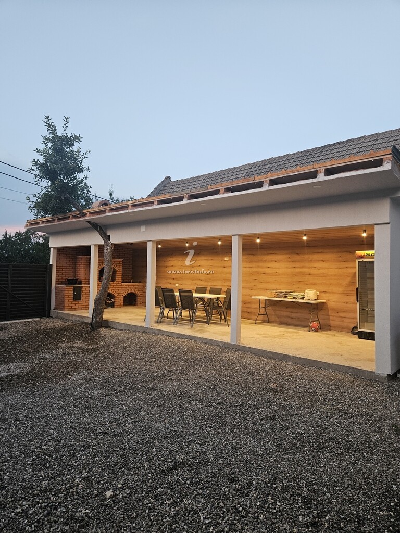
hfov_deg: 58.9
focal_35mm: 23
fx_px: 354
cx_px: 200
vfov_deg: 73.9
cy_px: 266
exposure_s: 1/100
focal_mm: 5.4
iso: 250
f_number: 1.8
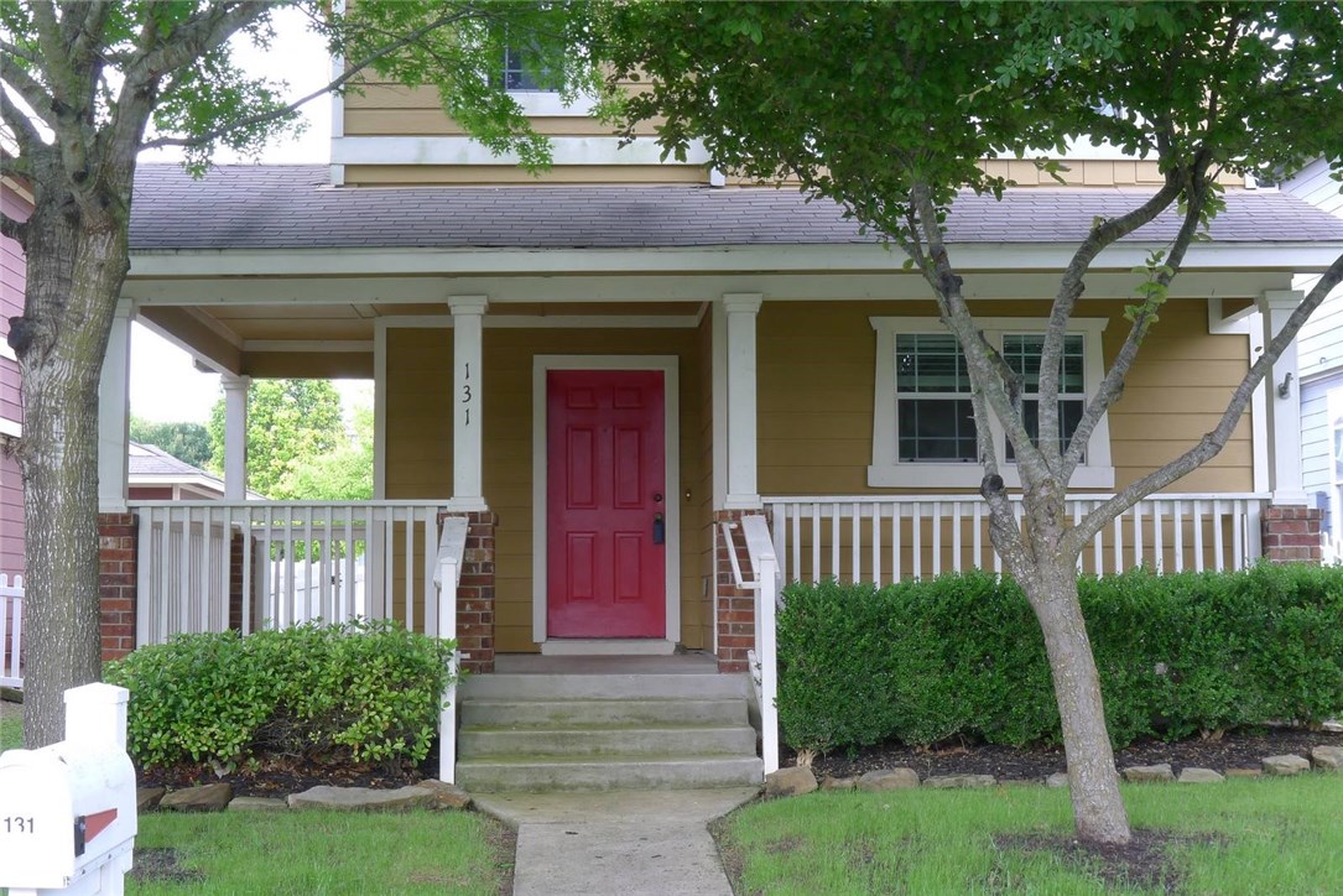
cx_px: 672
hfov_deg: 36.2
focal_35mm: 55
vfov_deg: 24.6
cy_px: 448
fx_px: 2052
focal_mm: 11.7
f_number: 8
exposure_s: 1/3.2
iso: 100
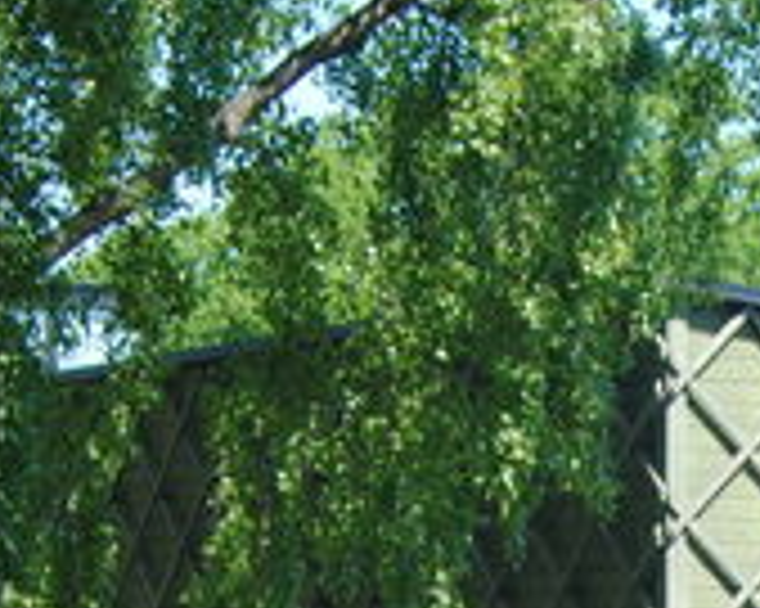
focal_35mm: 200
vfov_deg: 7.5
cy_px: 1020
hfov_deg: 9.5
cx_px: 884
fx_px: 4496
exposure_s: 1/125
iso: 100
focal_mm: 30
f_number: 5.6
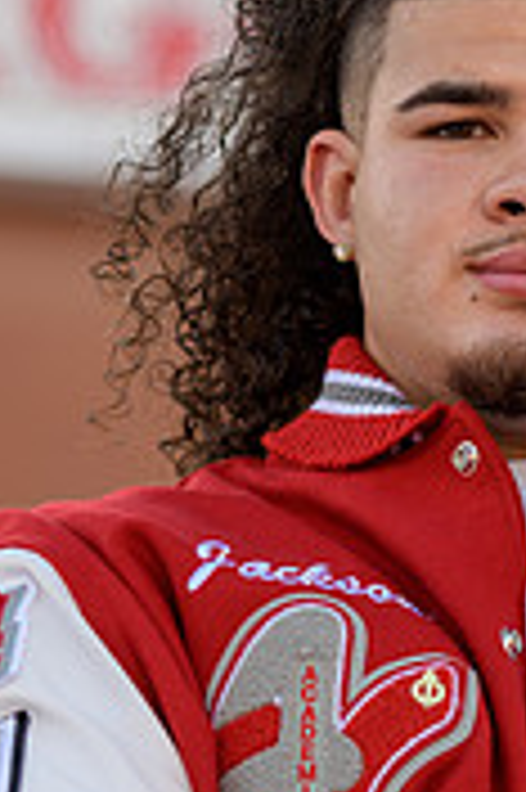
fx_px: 5621
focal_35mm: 256
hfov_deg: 5.4
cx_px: 418
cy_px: 608
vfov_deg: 8.0
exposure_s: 1/500
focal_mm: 100
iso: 100
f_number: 3.5
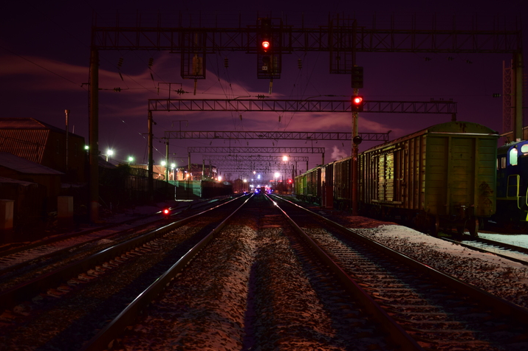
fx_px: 696
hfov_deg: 41.5
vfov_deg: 28.3
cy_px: 178
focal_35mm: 48
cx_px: 260
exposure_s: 4
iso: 100
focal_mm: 31
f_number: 4.2
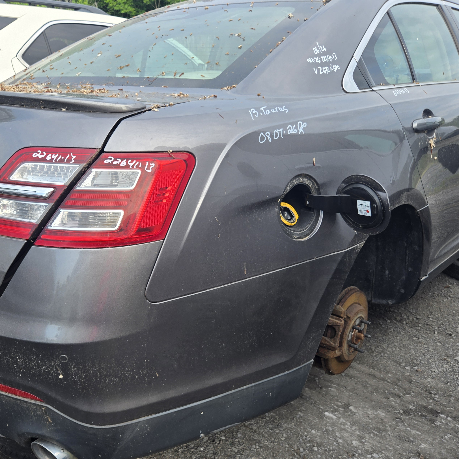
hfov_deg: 50.9
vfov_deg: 51.1
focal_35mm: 32
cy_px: 239
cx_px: 191
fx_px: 480
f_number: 1.8
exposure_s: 1/452
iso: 25
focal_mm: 5.4
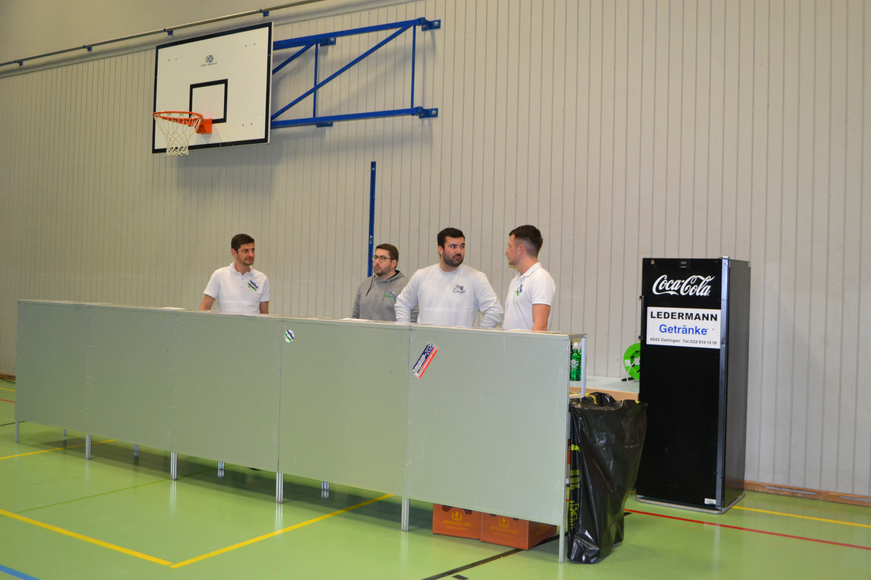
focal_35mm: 36
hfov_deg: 53.1
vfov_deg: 36.9
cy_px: 274
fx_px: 871
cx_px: 466
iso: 1250
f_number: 3.8
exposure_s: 1/60
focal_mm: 22
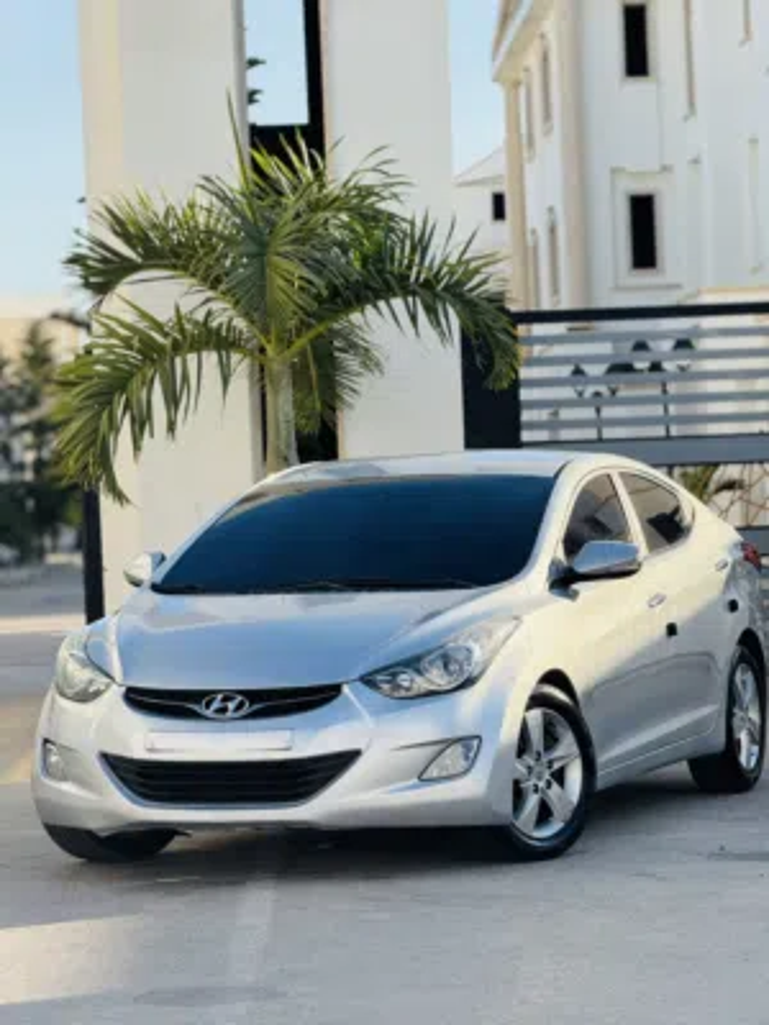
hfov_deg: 12.3
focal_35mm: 120
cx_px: 384
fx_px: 3554
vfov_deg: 16.4
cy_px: 512
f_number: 2.8
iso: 50
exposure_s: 1/784
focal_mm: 15.66
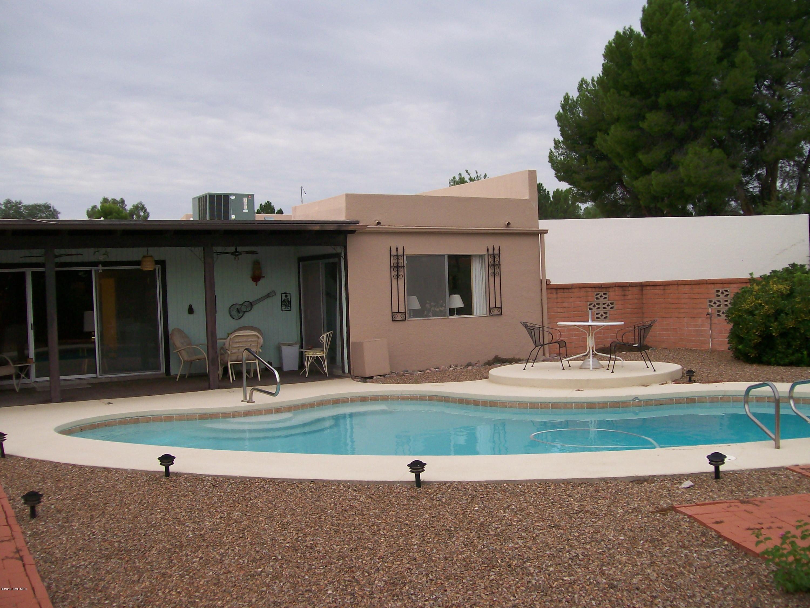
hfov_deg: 51.4
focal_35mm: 36
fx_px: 842
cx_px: 405
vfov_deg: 39.7
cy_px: 304
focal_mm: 6
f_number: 2.7
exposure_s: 1/344
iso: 80
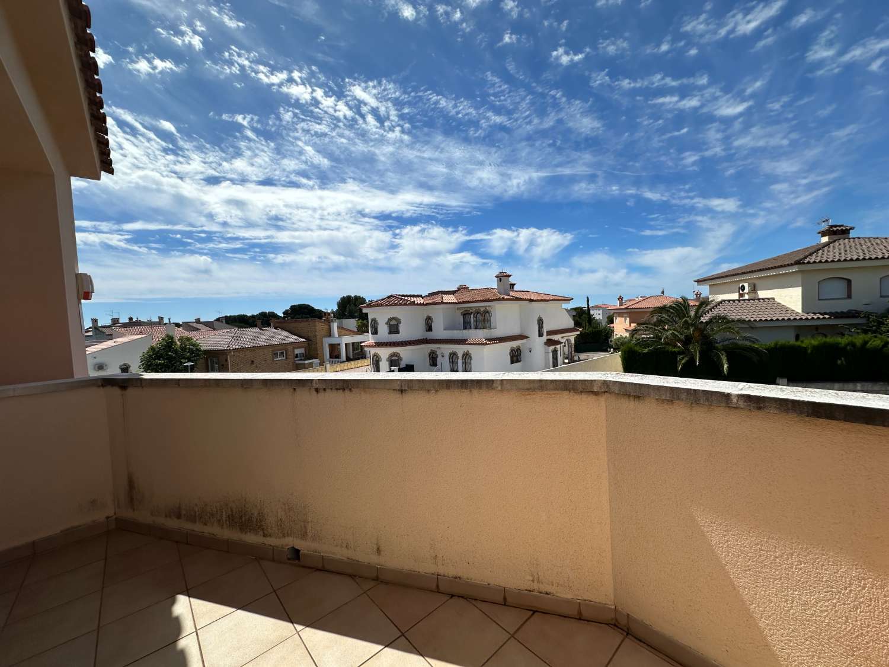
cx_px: 444
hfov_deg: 102.1
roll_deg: +2.8
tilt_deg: -2.5
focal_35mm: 14
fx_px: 360
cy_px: 334
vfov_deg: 85.7
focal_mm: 2.22
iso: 50
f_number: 2.2
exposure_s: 1/3861
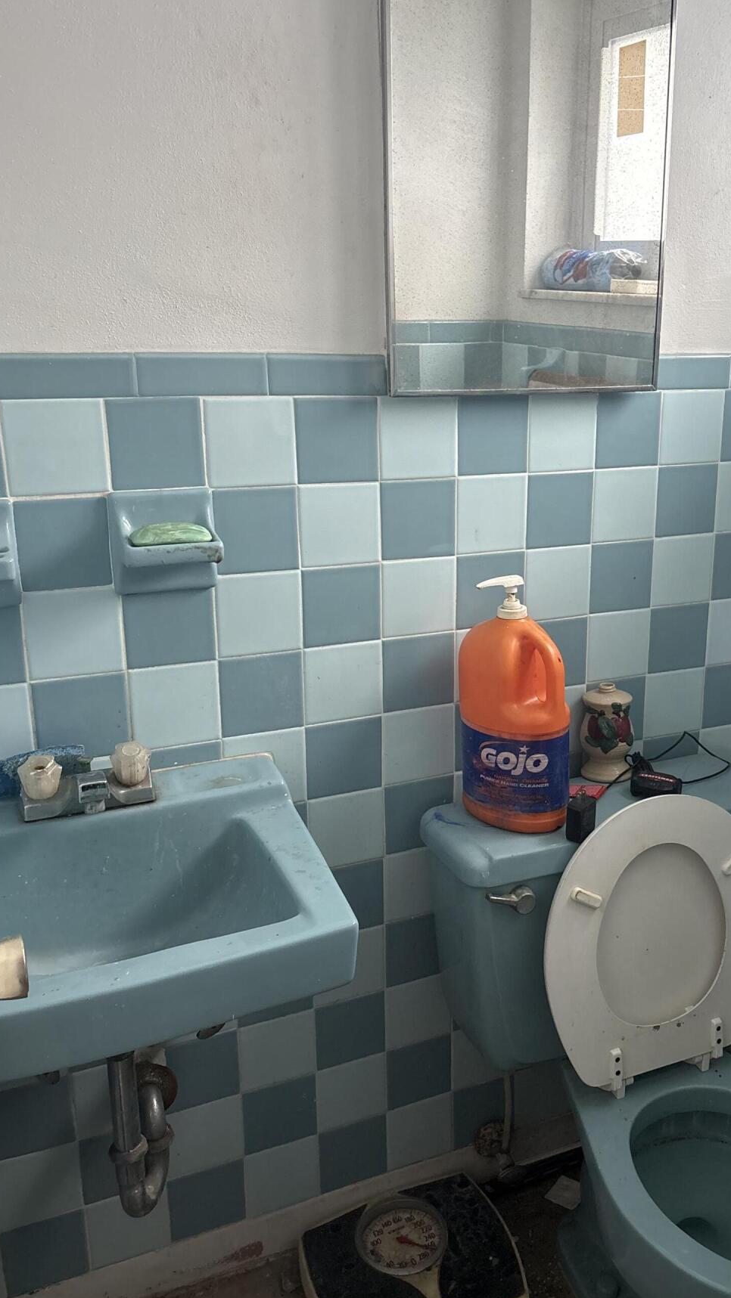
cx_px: 537
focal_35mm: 33
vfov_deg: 59.5
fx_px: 1137
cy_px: 622
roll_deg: -0.7
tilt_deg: -16.3
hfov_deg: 35.0
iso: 320
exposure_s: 1/60
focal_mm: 5.96
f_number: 1.6
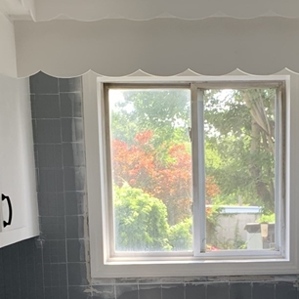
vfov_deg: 21.6
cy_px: 305
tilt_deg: -8.5
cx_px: 215
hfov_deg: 22.3
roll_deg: +0.8
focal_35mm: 77
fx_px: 752
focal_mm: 4.25
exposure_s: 1/121
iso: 80
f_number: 1.8
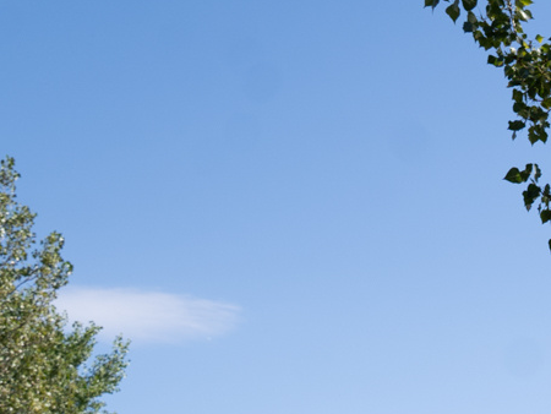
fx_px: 1672
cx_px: 1124
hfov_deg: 15.0
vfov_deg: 13.1
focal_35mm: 105
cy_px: 672
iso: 100
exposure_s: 1/400
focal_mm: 24
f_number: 5
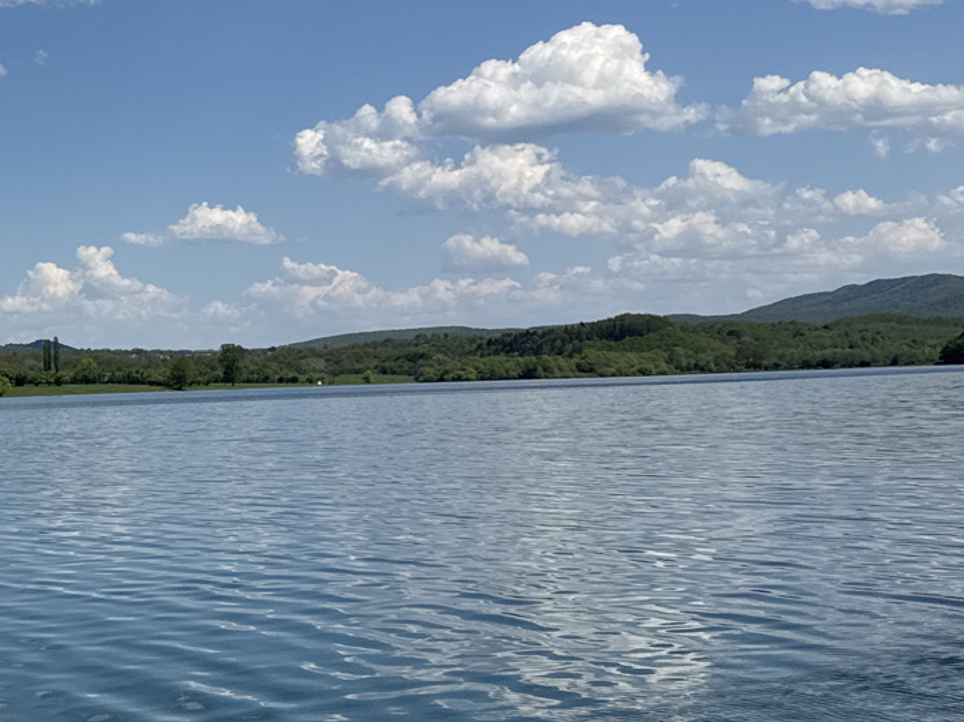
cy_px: 145
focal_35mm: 68
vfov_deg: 21.3
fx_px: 1893
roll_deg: +2.5
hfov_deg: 26.6
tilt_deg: +7.9
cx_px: -53
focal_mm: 6.76
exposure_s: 1/9009
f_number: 1.78
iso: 80
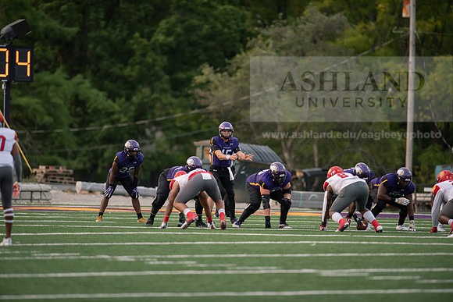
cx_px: 226
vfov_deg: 4.6
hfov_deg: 6.9
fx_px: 3776
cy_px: 151
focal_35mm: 300
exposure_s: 1/1000
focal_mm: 300
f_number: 2.8
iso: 1250
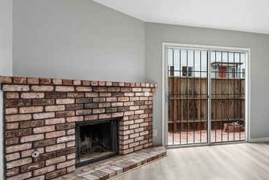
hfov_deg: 61.4
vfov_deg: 46.7
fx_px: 208
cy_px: 95
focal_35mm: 28
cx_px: 207
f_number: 8
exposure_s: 1/6
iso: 400
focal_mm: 16.5
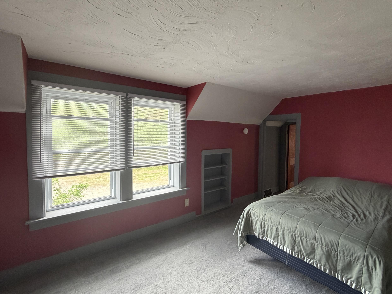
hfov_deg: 90.8
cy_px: 142
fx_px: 193
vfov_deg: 74.7
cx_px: 212
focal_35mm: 17
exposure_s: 1/67
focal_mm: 2.22
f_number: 2.2
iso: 320
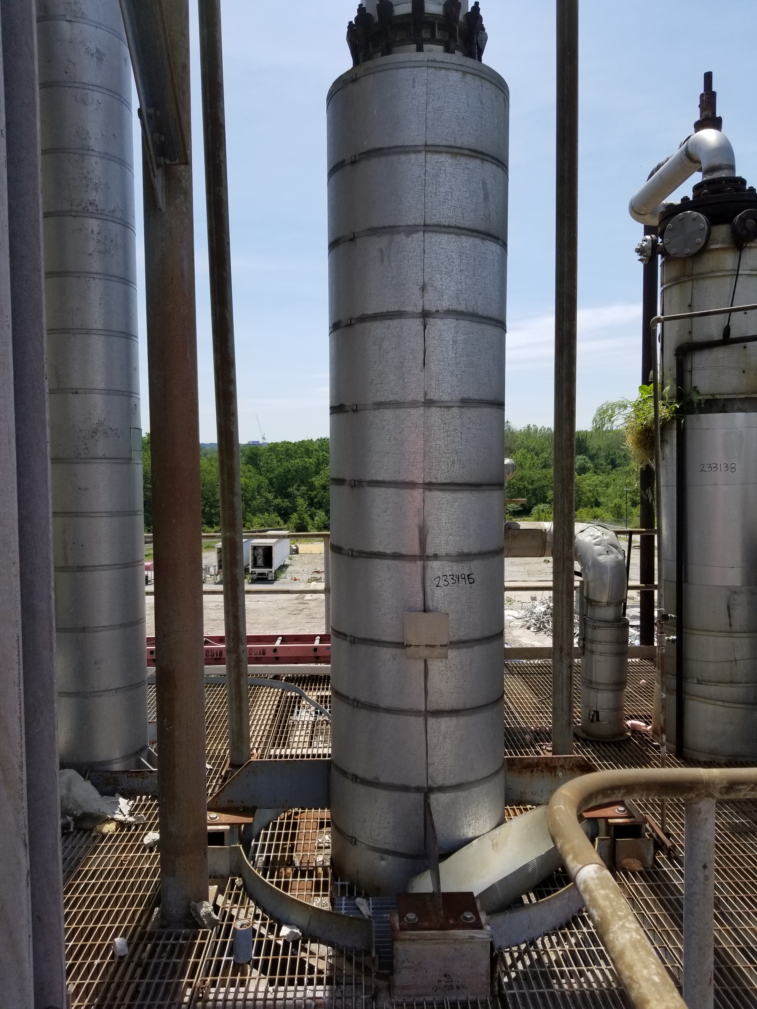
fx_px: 758
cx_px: 378
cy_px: 504
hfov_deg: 53.1
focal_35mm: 26
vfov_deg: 67.3
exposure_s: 1/2856
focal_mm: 4.3
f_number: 1.7
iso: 50
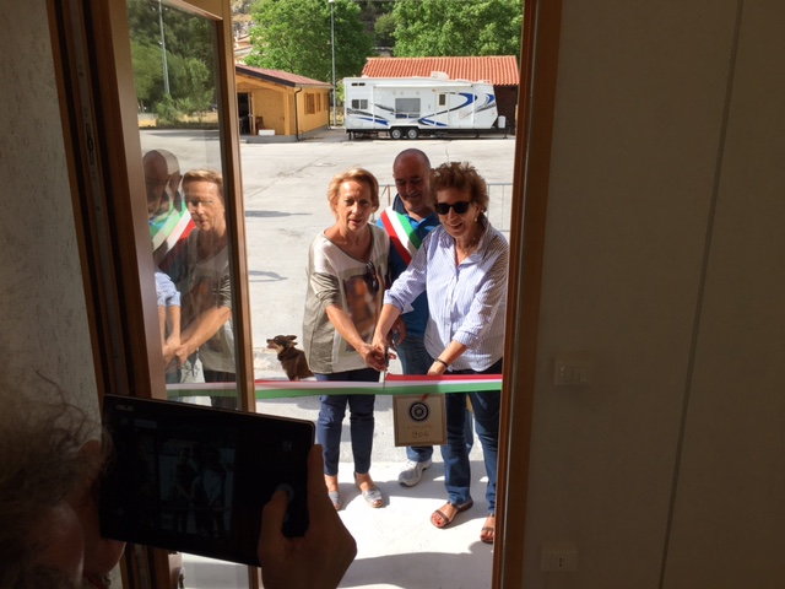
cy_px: 294
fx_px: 658
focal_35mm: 29
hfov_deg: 61.7
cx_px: 392
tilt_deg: -16.7
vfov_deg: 48.2
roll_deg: +0.9
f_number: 2.2
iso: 25
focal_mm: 4.15
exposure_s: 1/950
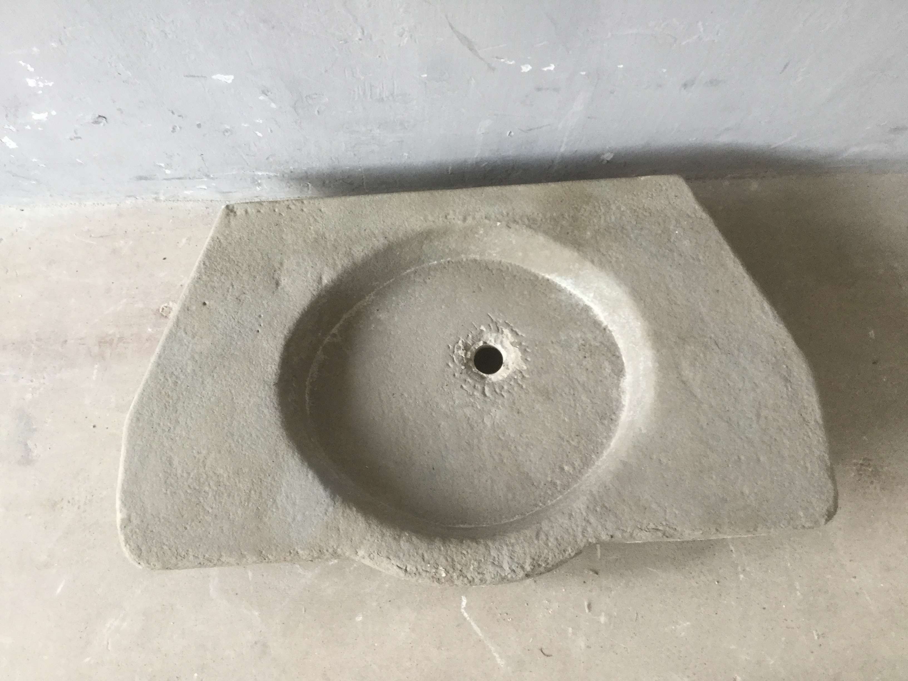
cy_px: 340
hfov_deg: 58.4
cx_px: 454
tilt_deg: -75.8
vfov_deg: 45.4
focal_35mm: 31
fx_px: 813
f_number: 2.4
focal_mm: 3.3
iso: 32
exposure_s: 1/30
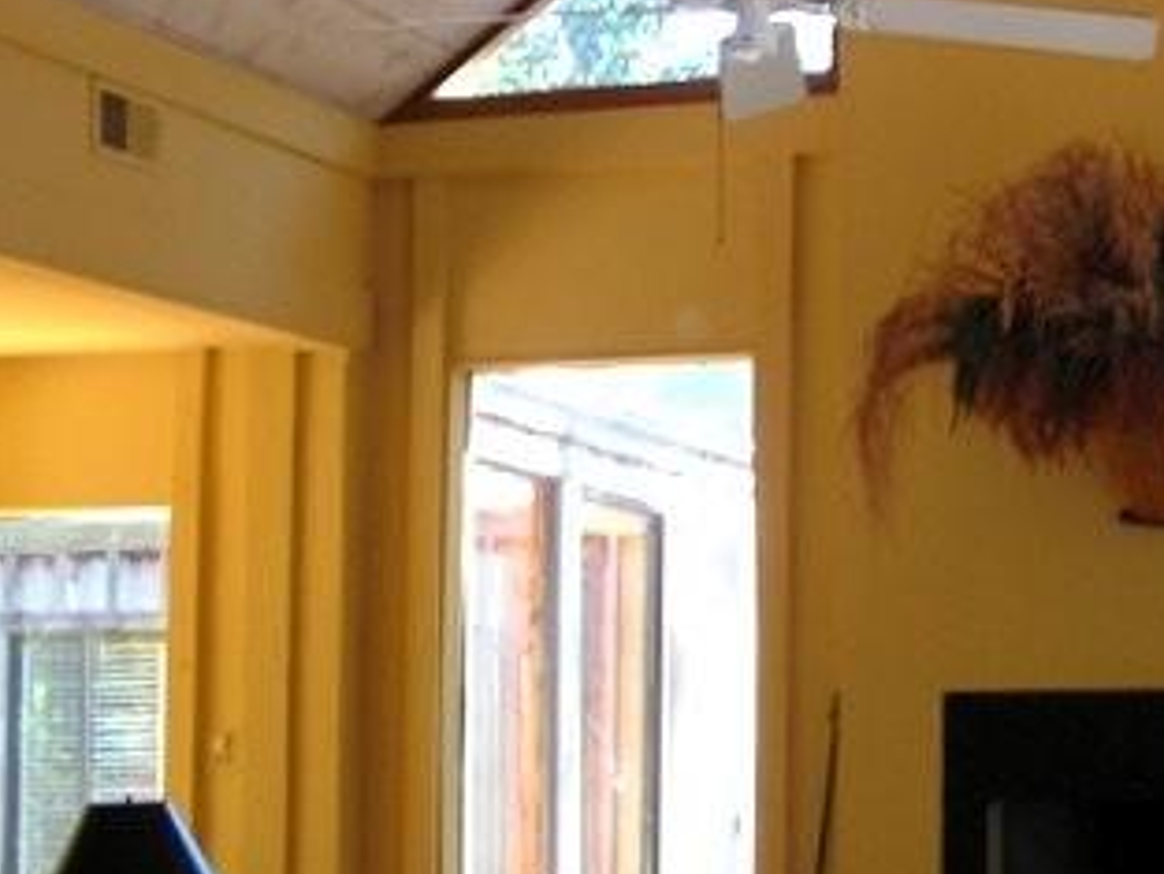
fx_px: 3263
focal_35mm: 97
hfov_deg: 20.2
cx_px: 736
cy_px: 461
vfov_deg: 15.3
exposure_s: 1/30
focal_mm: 6.3
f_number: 3.2
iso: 55
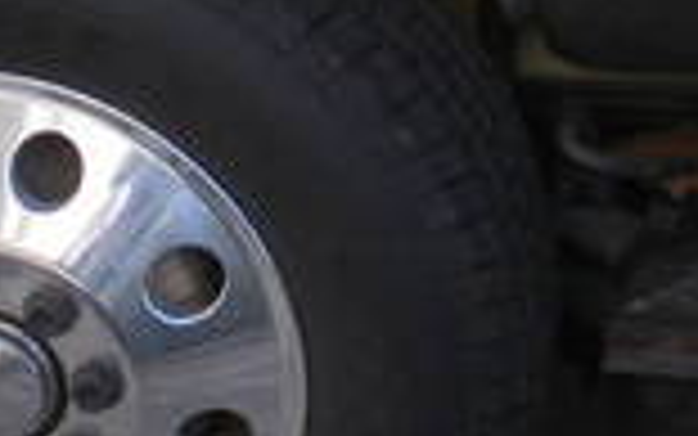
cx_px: 549
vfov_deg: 6.5
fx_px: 3806
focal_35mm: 200
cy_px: -130
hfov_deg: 10.5
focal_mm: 6.3
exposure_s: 1/79.5
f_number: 3.5
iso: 64
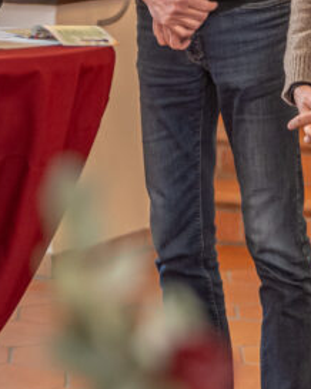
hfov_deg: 6.9
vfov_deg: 8.6
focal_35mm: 223
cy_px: -40
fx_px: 2569
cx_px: 165
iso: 1600
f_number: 2.2
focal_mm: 54
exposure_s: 1/160
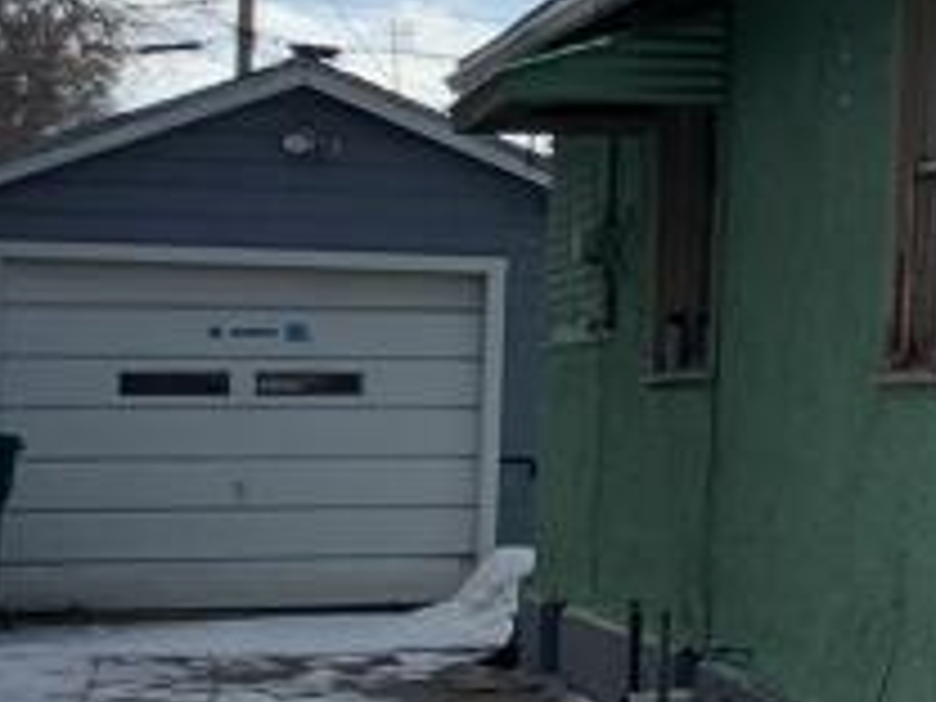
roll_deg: -1.1
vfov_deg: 11.6
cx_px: 1791
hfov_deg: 13.5
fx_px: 3461
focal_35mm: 128
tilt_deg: +2.9
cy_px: 270
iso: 25
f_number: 1.8
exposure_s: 1/5128
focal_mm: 4.25
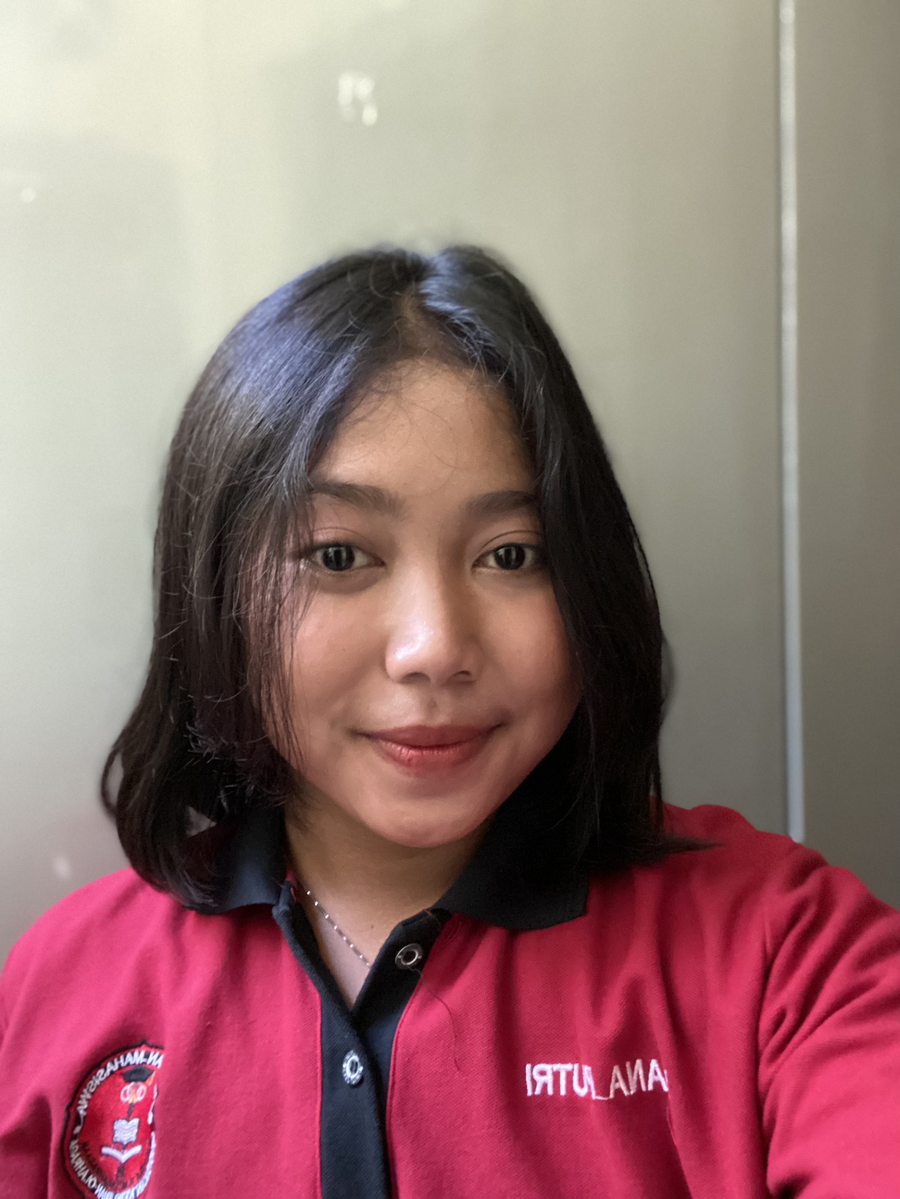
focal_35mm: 30
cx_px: 450
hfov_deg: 46.8
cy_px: 600
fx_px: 1040
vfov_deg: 60.0
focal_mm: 2.71
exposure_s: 1/15
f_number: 2.2
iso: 800
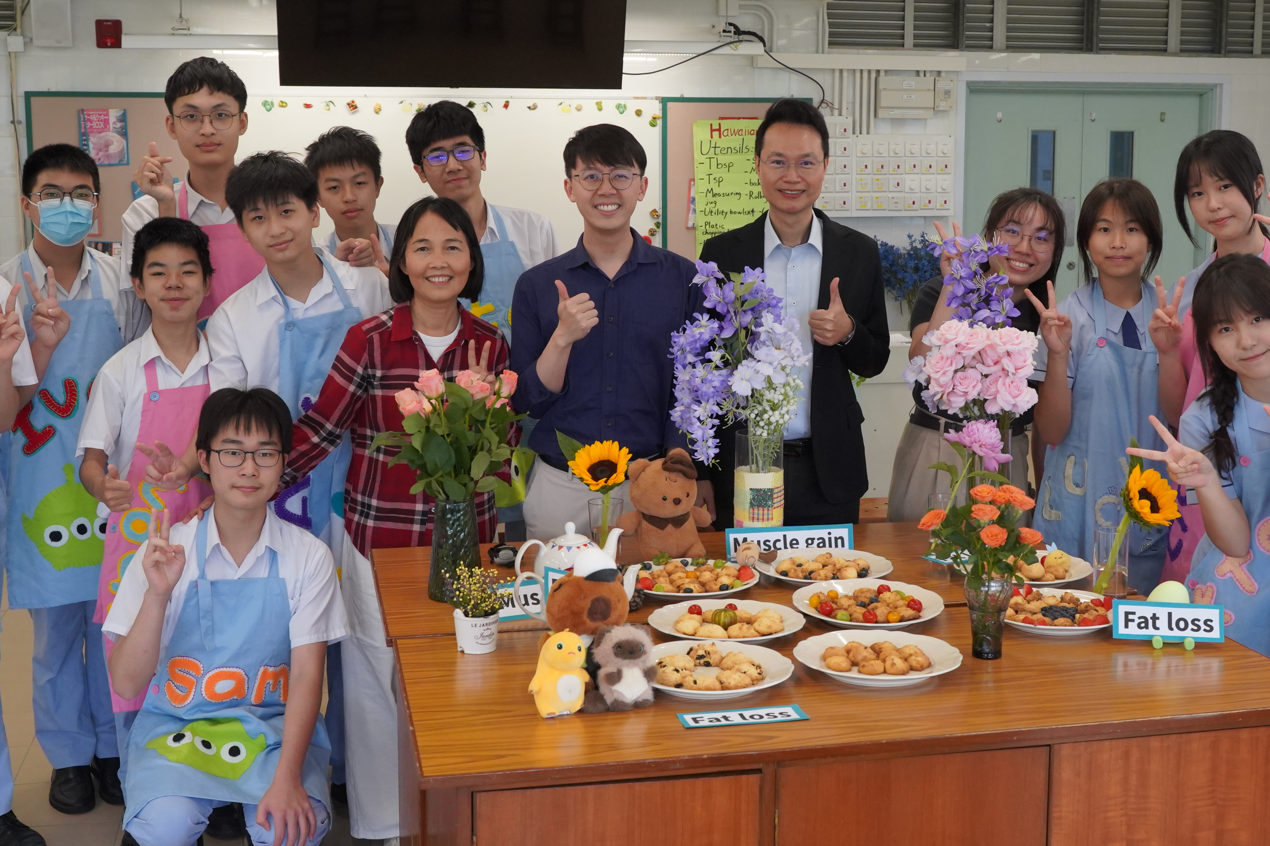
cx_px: 711
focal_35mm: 48
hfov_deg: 41.0
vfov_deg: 28.1
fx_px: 1693
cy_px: 373
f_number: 5.6
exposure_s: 1/320
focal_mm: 30
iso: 2500
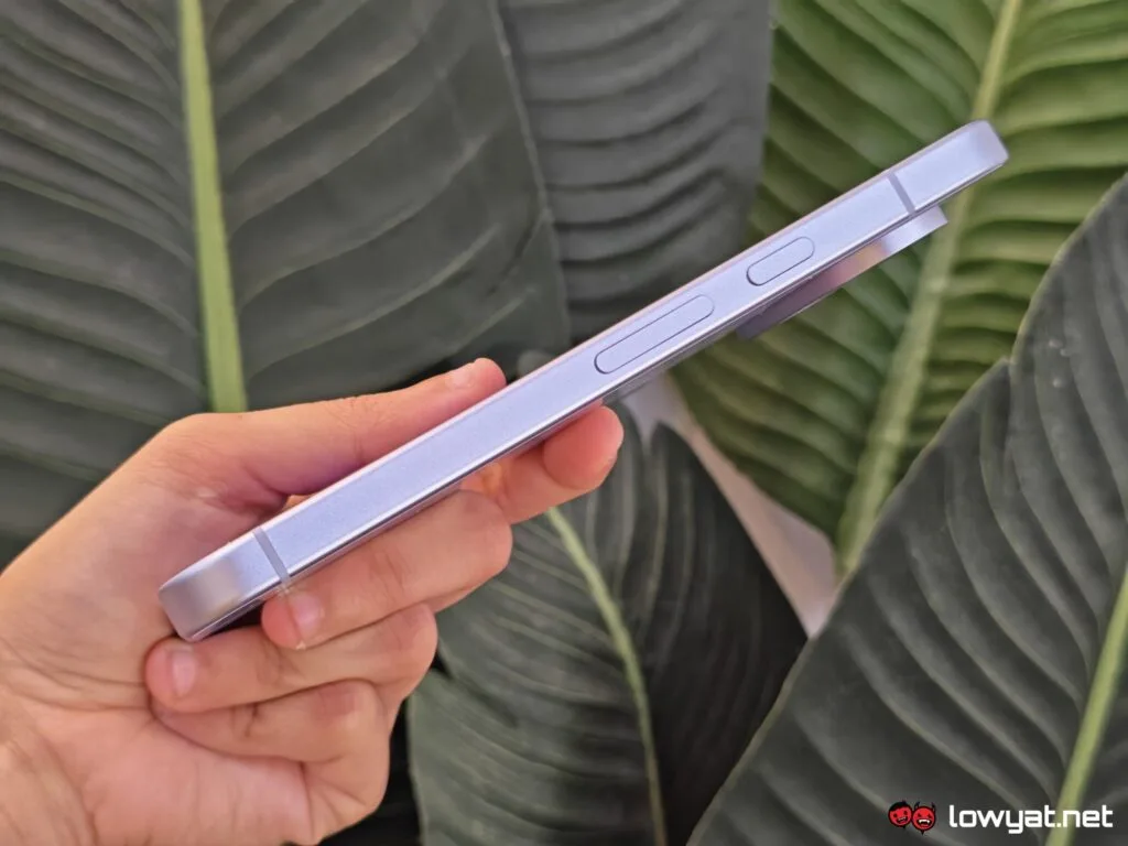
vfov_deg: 31.5
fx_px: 1499
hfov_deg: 41.2
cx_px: 564
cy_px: 423
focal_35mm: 46
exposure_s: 1/50
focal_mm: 5.4
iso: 80
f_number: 1.6
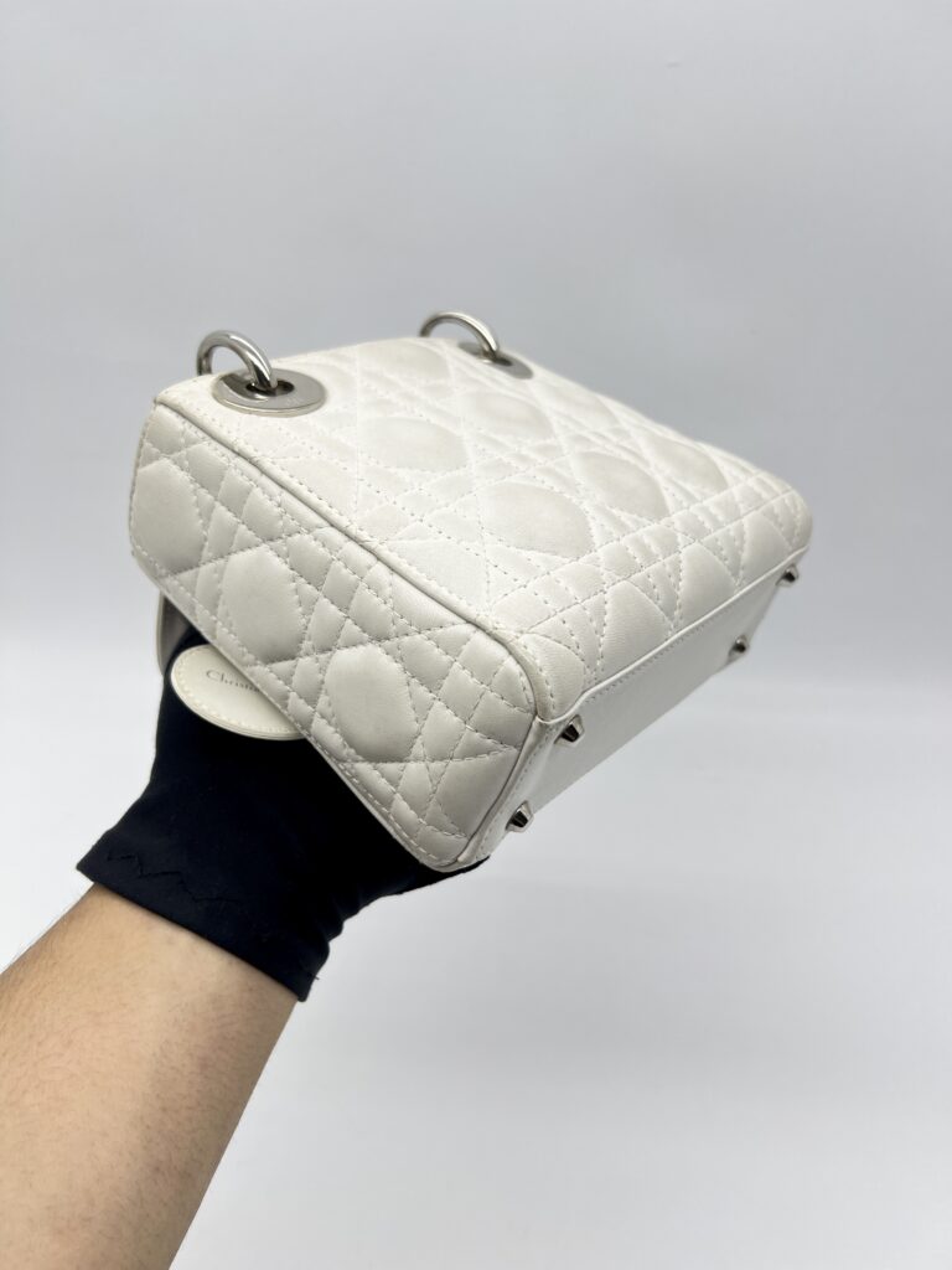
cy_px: 635
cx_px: 476
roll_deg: +0.1
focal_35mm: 26
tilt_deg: -28.9
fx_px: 953
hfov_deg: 53.1
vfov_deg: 67.3
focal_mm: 5.7
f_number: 1.5
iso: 40
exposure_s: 1/180
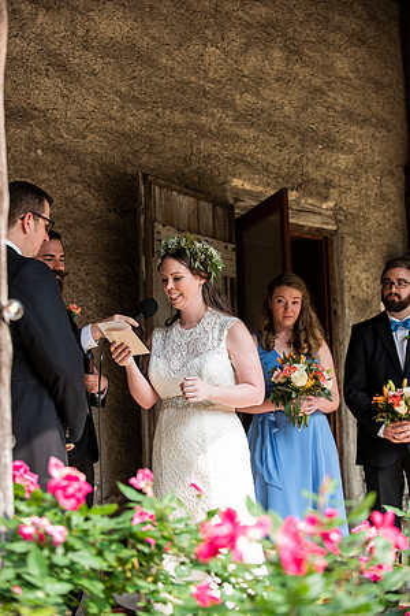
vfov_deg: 27.0
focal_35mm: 75
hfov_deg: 18.2
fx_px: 1281
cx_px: 205
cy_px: 308
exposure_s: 1/800
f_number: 3.5
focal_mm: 75
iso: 400
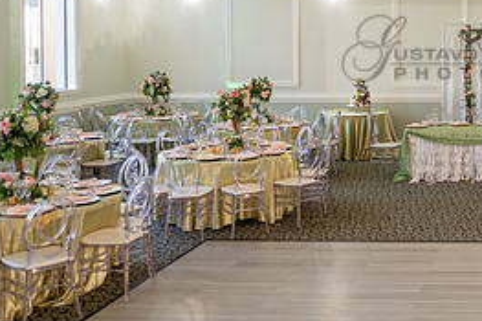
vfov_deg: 24.9
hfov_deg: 34.1
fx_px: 709
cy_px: 49
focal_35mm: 53
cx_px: 486
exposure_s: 1/100
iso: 640
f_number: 2.8
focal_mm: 24
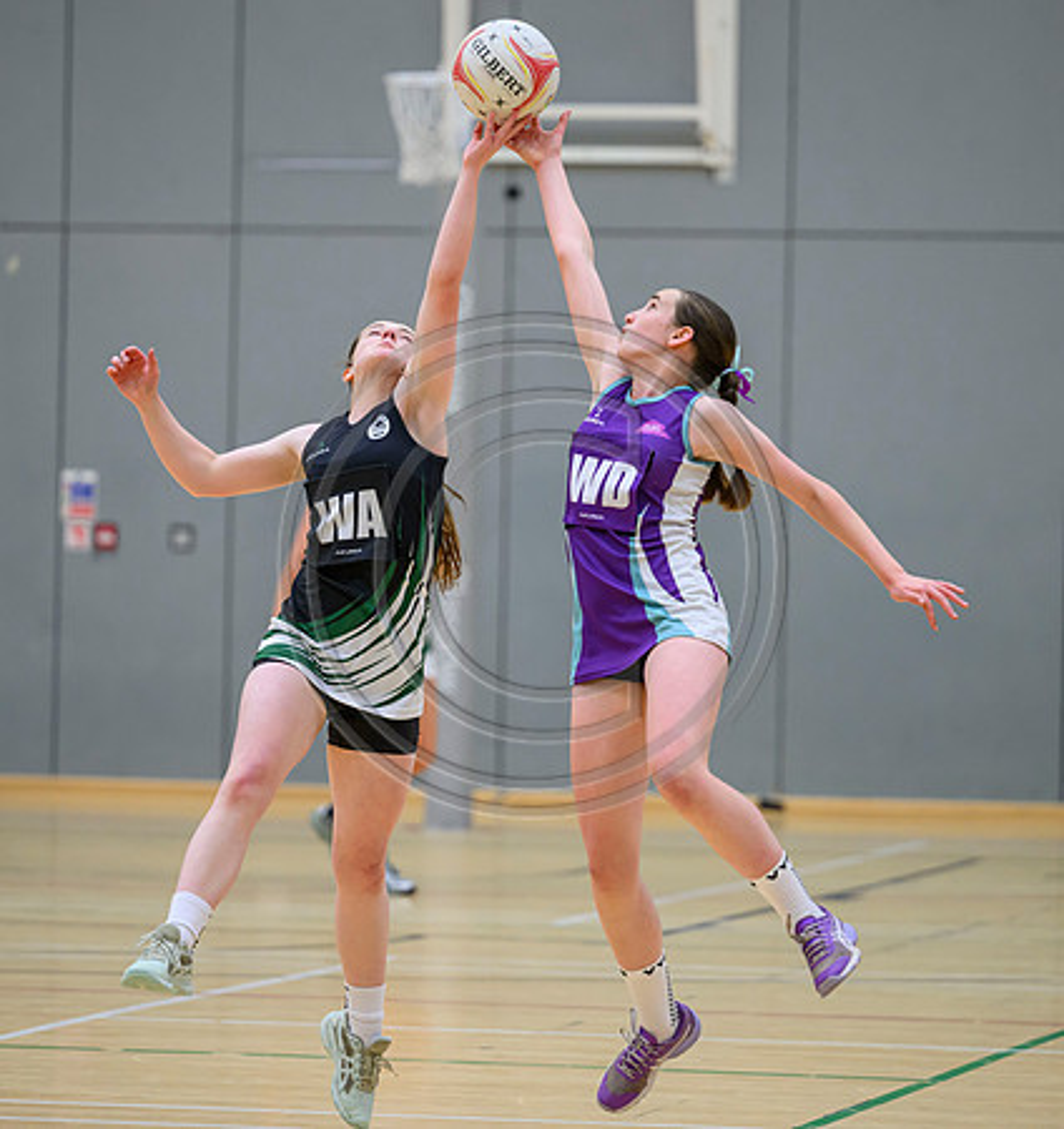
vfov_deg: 8.3
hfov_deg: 7.8
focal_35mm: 216
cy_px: 564
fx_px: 7762
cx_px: 466
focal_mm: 165
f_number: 2.8
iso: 3200
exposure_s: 1/1250
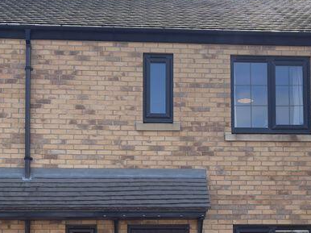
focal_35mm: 69
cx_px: 198
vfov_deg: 20.9
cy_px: 207
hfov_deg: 28.1
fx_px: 620
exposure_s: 1/1828
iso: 40
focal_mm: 5.96
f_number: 1.6
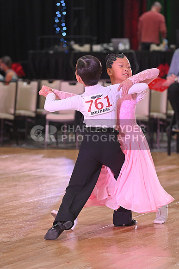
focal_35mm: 155
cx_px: 90
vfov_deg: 13.2
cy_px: 134
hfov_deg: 8.9
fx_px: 1155
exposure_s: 1/320
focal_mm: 155
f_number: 5
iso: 2500
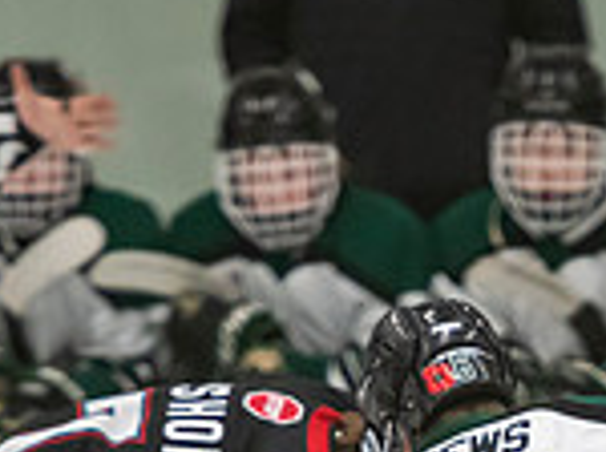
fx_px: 16185
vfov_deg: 1.6
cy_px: 688
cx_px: 642
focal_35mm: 926
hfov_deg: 2.1
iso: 2000
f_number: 3.2
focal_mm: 185
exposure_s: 1/640
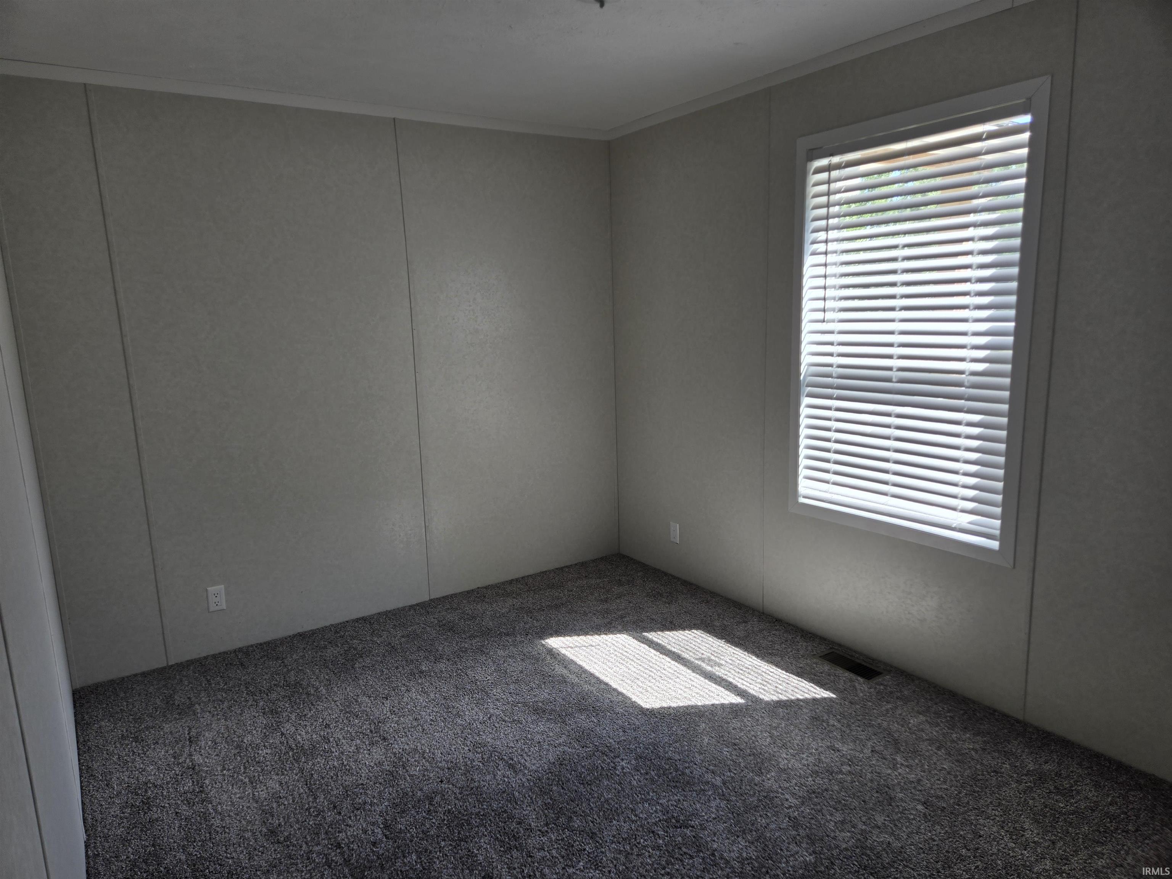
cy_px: 440
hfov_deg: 73.9
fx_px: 779
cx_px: 586
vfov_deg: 58.9
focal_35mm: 23
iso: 25
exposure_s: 1/192
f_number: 1.8
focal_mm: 5.4
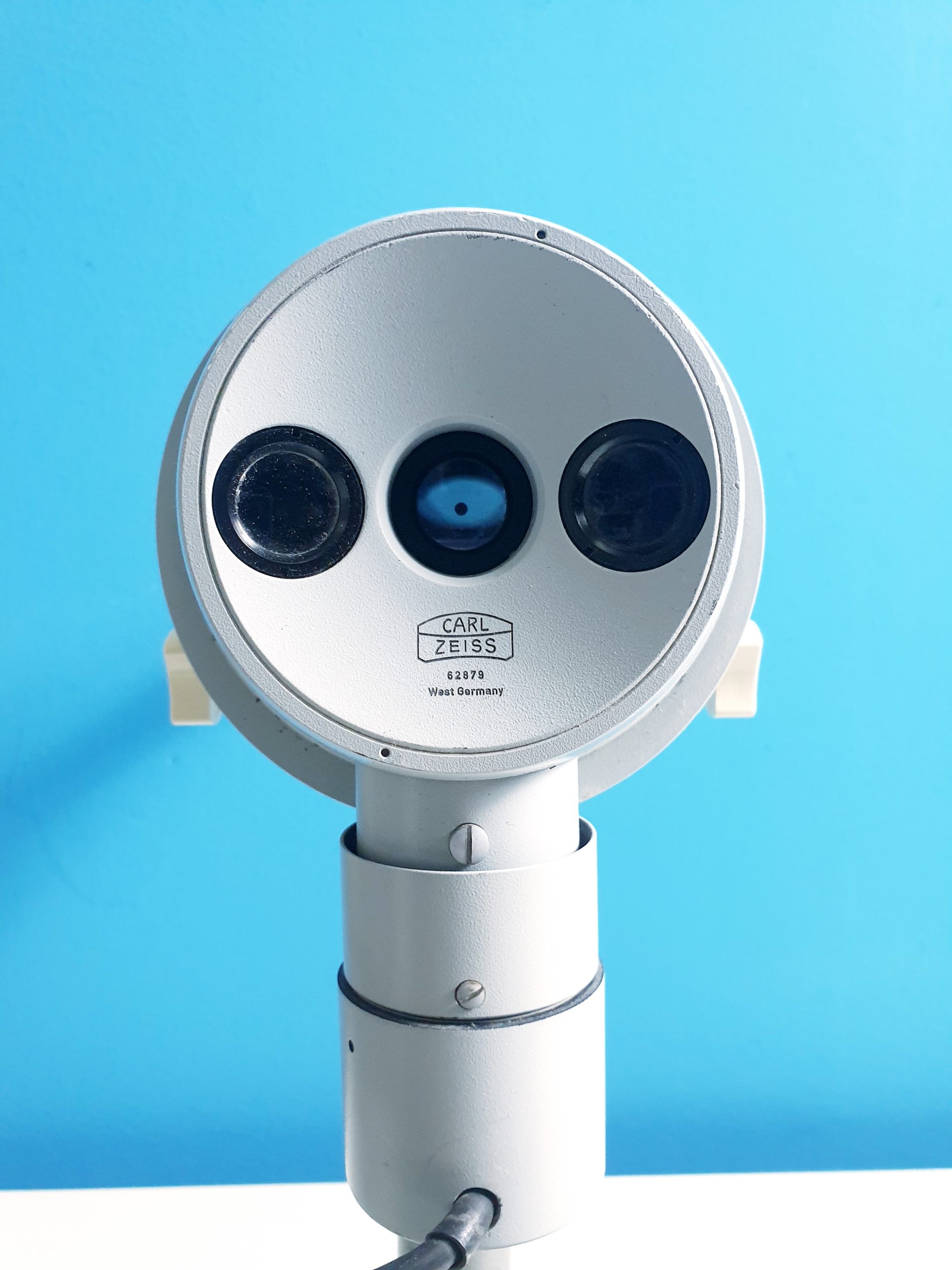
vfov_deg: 67.3
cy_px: 635
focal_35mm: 26
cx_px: 476
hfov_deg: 53.1
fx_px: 953
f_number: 2.4
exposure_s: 1/50
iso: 320
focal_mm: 4.3
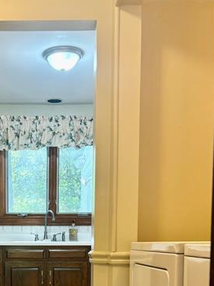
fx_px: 454
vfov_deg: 32.5
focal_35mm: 55
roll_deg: -0.1
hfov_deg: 25.9
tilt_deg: -4.6
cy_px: 277
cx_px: 30
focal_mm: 5.96
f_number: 1.6
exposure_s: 1/60
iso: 160
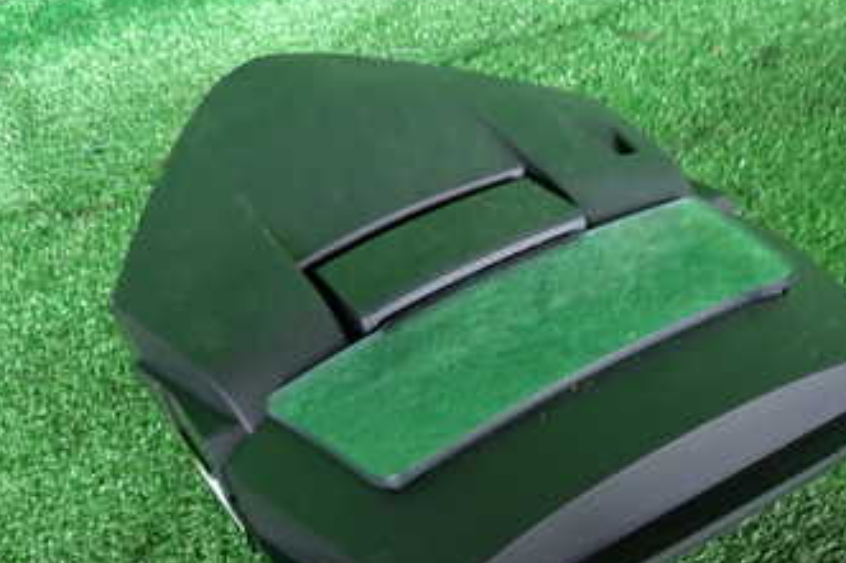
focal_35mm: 47
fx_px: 1104
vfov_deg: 28.2
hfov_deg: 41.9
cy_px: 415
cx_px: 466
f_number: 2
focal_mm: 4.5
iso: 250
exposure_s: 1/30
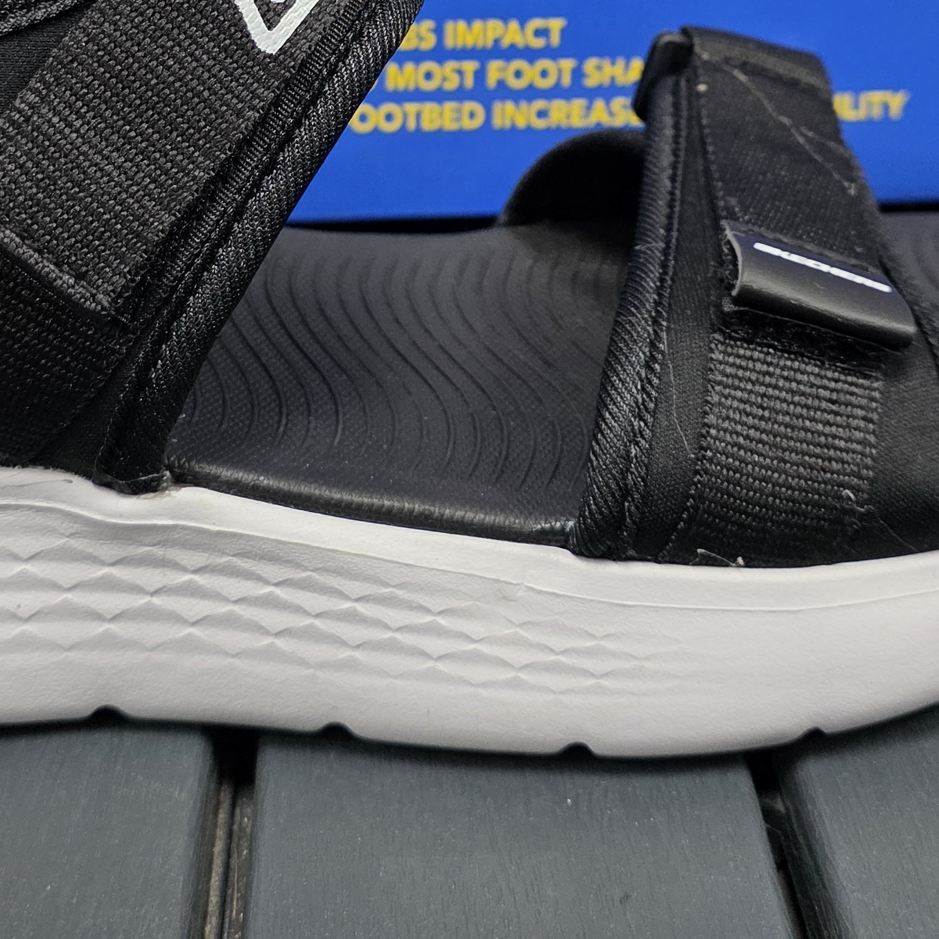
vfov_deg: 27.6
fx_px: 1841
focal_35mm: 60
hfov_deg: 28.6
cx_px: 405
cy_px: 105
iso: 200
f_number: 1.7
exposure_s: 1/100
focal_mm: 6.3
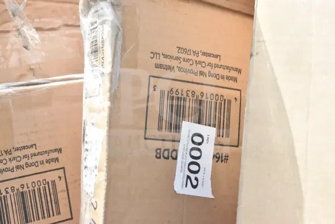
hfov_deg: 24.6
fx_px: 768
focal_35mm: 82
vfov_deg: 16.6
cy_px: 112
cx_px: 168
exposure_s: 1/1250
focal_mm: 55
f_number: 18
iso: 6400
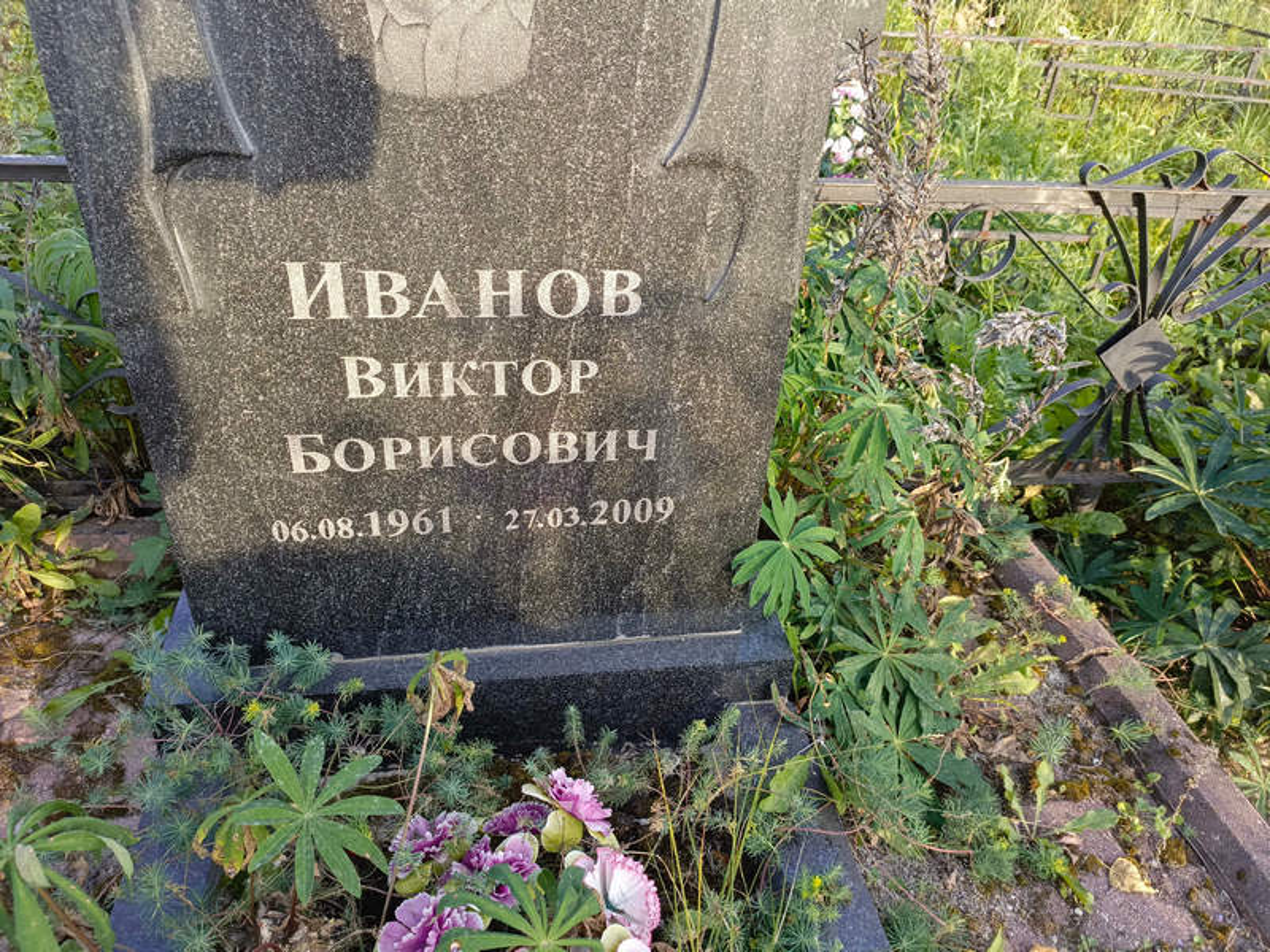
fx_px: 917
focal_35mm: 25
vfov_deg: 54.9
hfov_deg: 69.4
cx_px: 635
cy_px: 476
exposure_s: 1/118
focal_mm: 4.76
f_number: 1.69
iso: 112
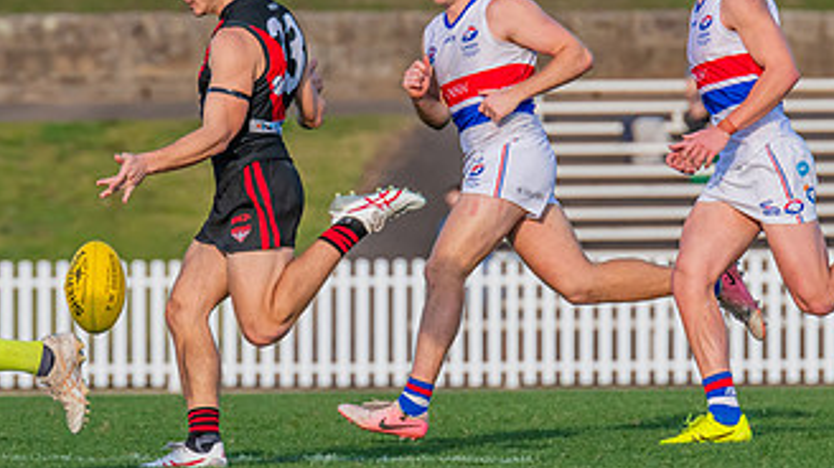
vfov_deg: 1.3
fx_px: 19978
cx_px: 225
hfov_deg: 2.4
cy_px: 145
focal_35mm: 904
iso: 800
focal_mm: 420
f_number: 8
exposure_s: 1/1250
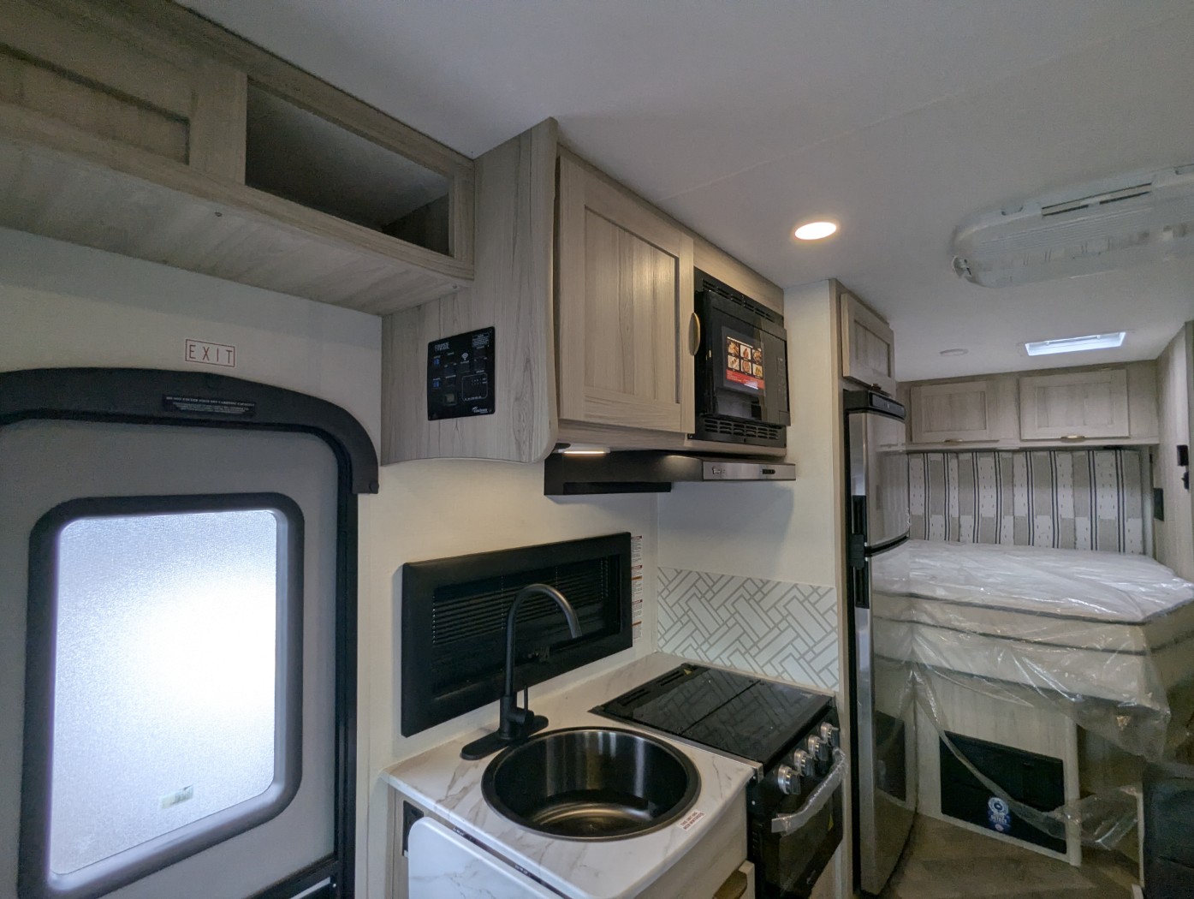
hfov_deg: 94.4
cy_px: 450
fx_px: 553
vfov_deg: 78.2
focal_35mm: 16
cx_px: 597
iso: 81
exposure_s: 1/186
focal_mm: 2.35
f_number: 2.2
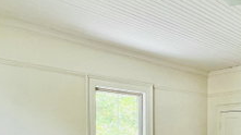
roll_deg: -1.2
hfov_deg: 48.5
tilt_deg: -4.2
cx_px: 162
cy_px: 162
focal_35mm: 41
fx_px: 262
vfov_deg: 25.9
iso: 80
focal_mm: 1.57
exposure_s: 1/99
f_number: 1.8
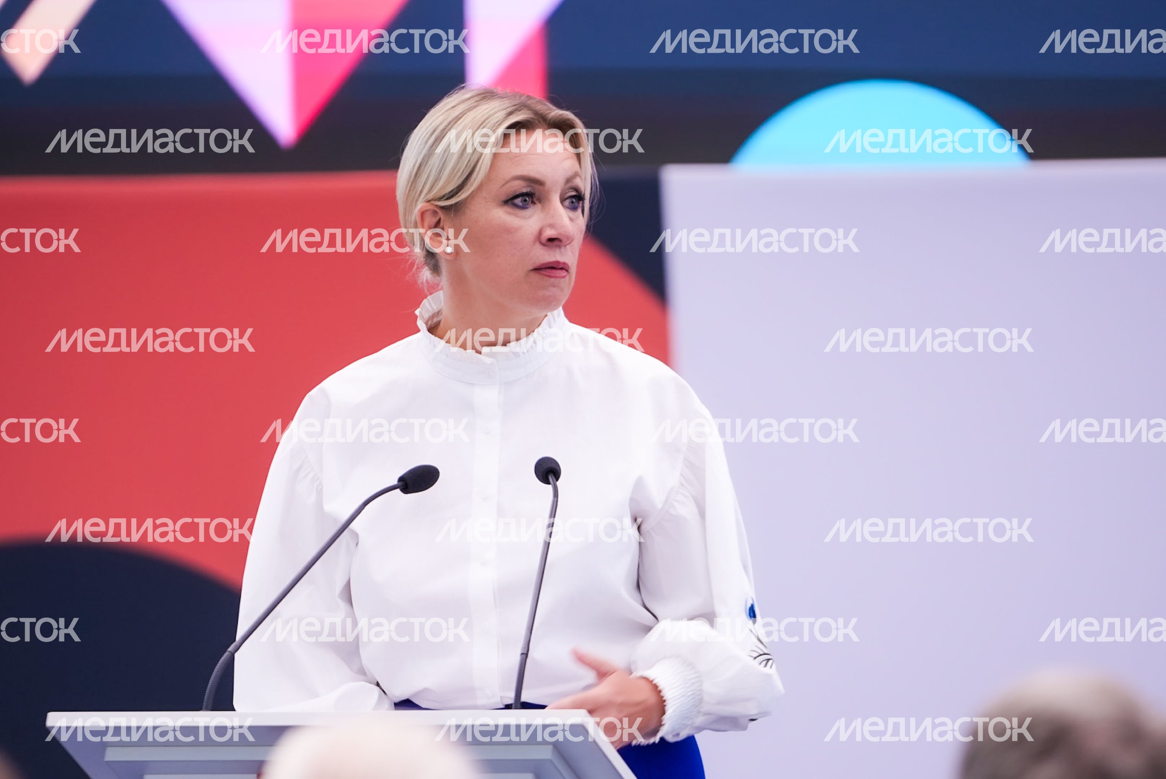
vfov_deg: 4.6
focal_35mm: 300
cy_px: 390
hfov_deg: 6.9
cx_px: 583
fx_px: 9723
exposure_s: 1/100
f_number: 2.8
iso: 320
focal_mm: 200
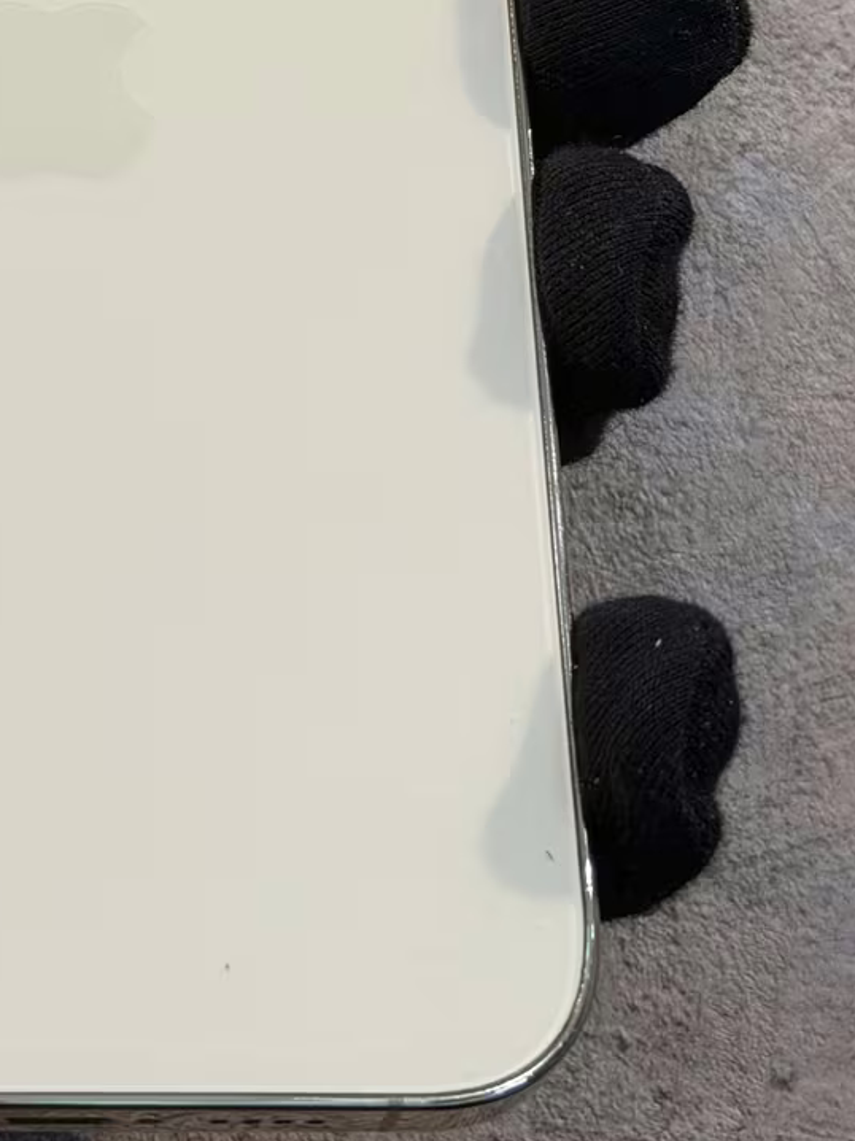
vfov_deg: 18.1
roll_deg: -3.9
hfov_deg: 13.7
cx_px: 40
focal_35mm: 107
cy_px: 116
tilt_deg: +16.3
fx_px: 3526
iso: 80
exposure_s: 1/50
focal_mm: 6.76
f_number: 1.78
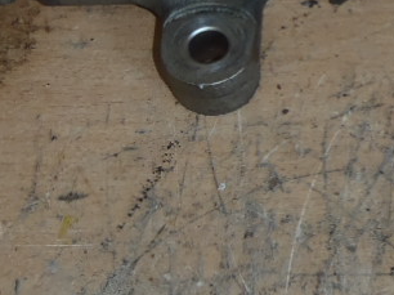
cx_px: 525
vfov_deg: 9.2
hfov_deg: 12.0
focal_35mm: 159
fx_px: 1808
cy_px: -23
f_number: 4.6
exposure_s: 1/40
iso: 100
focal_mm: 6.83
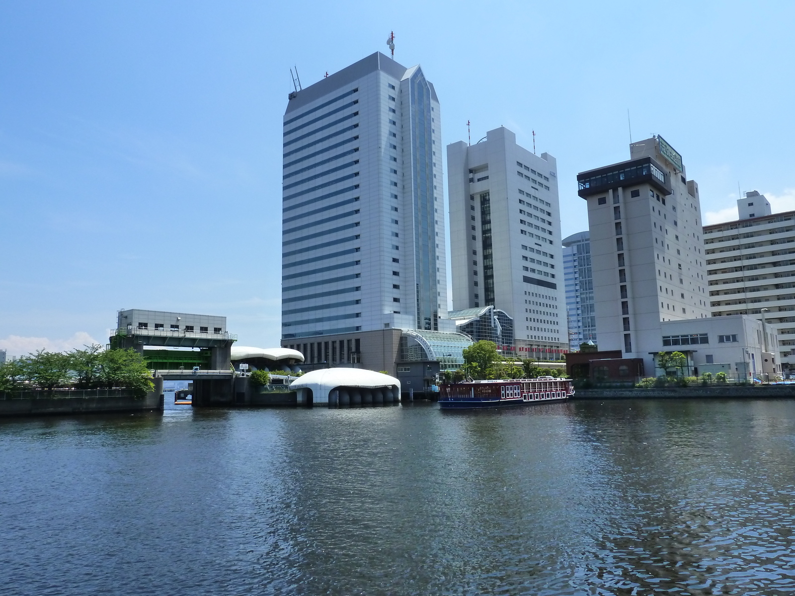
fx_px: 574
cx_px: 398
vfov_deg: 54.9
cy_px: 298
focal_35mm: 25
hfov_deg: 69.4
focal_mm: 4.1
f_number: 5
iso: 200
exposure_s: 1/400
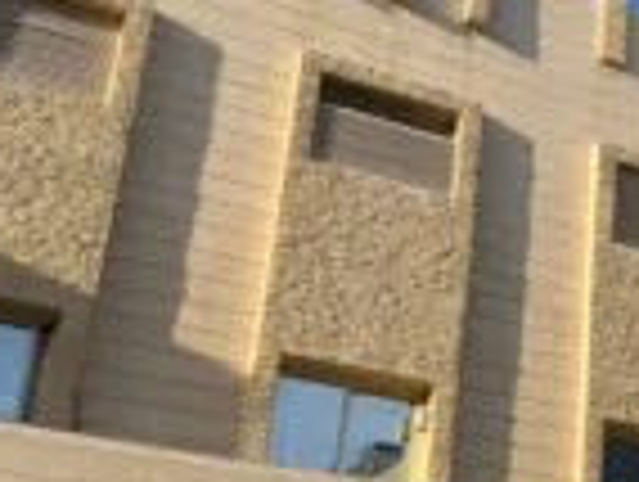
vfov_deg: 20.2
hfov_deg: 25.5
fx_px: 1350
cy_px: 288
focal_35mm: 73
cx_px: 616
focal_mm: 5.7
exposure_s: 1/2915
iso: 50
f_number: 1.5
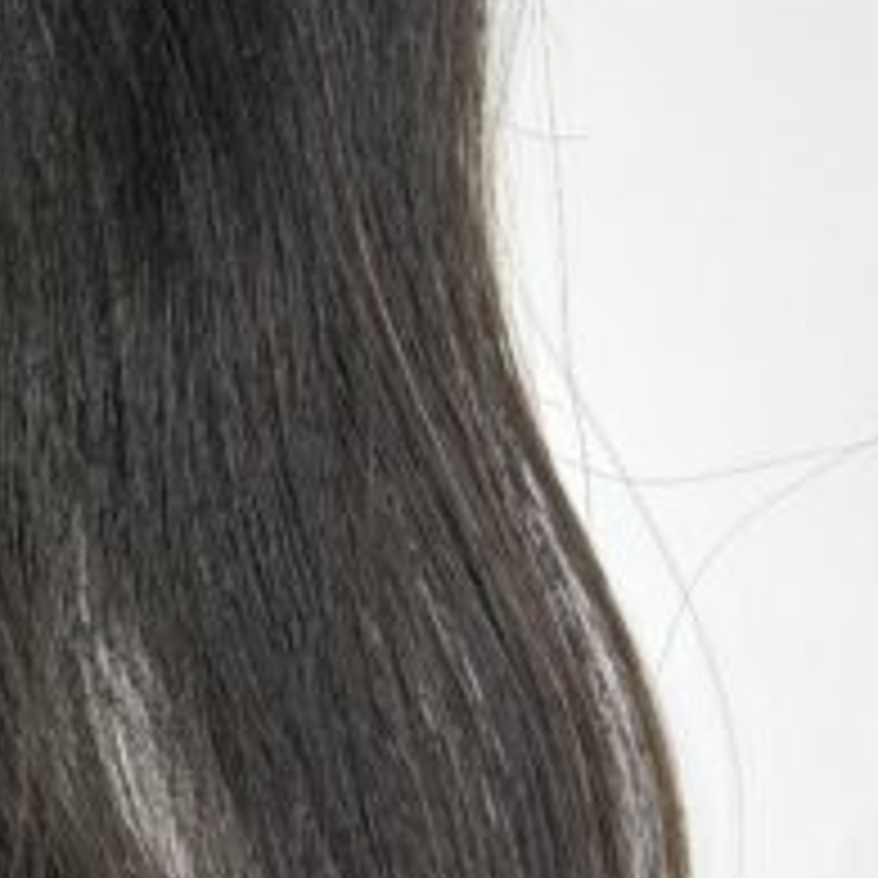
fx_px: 2497
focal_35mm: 87
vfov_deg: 19.9
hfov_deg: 18.0
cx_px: -401
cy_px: 549
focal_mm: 6.76
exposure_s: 1/63
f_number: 1.78
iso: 200
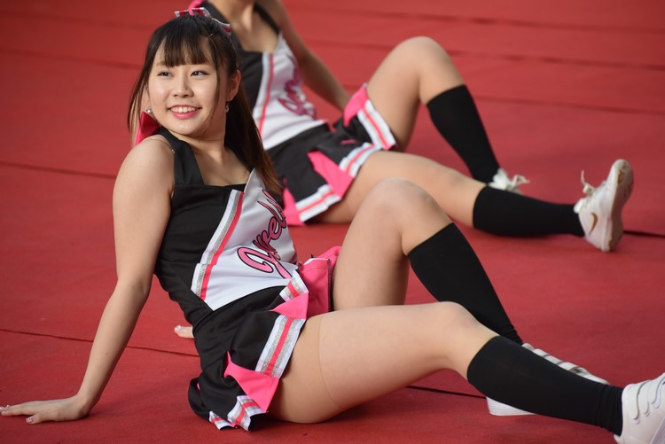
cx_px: 332
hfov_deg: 13.2
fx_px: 2865
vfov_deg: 8.9
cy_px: 222
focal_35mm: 155
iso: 1250
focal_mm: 155
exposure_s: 1/500
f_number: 4.8
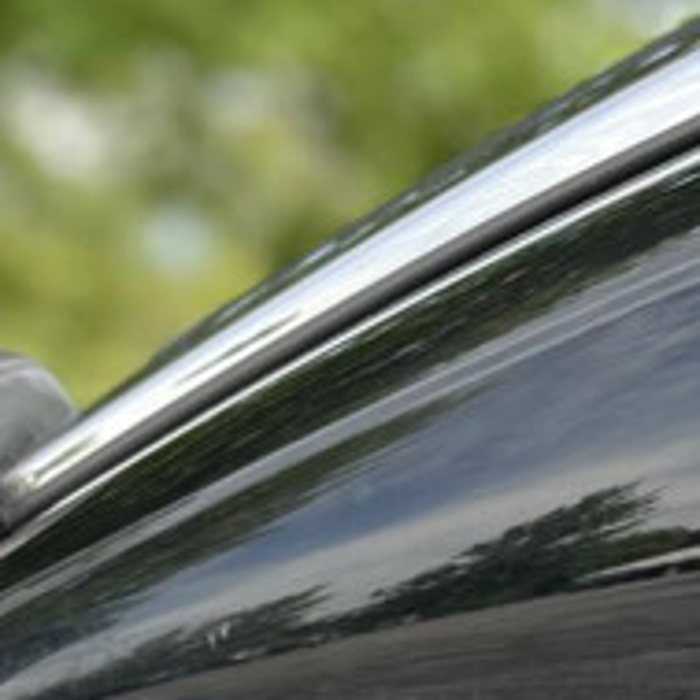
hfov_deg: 13.0
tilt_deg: -12.1
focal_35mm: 130
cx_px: 909
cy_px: 985
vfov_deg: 12.9
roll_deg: -3.5
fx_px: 2974
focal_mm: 5.1
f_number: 1.6
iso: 50
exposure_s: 1/508
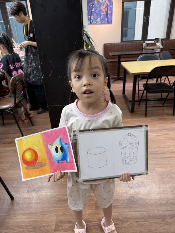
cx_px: 88
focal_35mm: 24
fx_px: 162
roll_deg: +3.4
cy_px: 116
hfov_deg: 56.8
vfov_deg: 71.6
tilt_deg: -26.5
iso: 125
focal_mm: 6.76
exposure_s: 1/100
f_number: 1.78
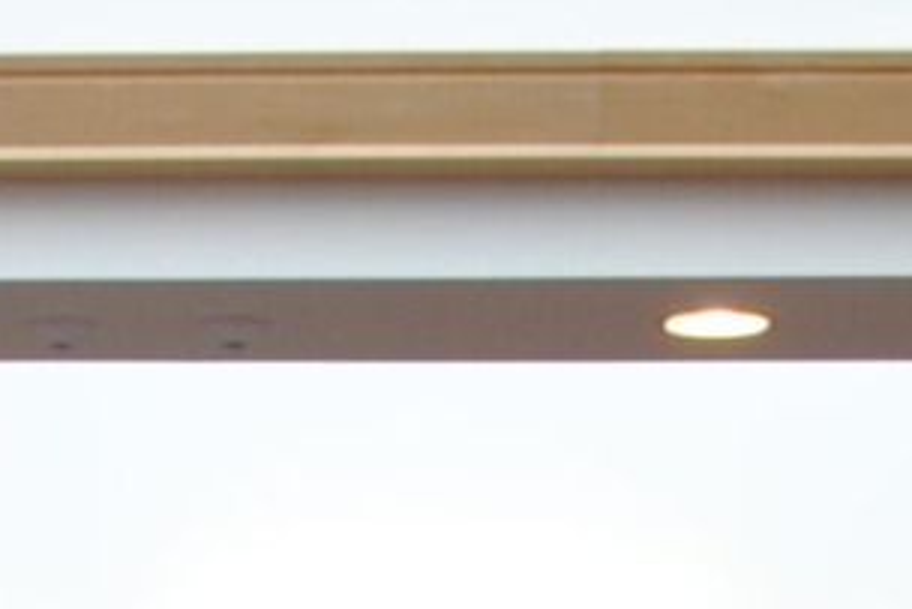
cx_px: 216
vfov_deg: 5.0
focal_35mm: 267
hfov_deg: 7.7
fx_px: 6767
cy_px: 1604
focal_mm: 30
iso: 400
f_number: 4.5
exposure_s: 1/40
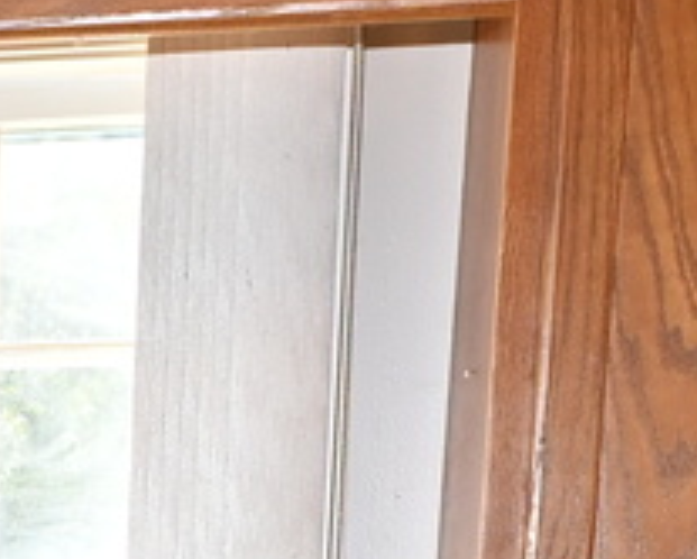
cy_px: 1047
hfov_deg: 12.9
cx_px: -630
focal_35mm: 132
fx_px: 2726
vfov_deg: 10.9
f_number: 4.5
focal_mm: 12
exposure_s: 1/80
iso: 200
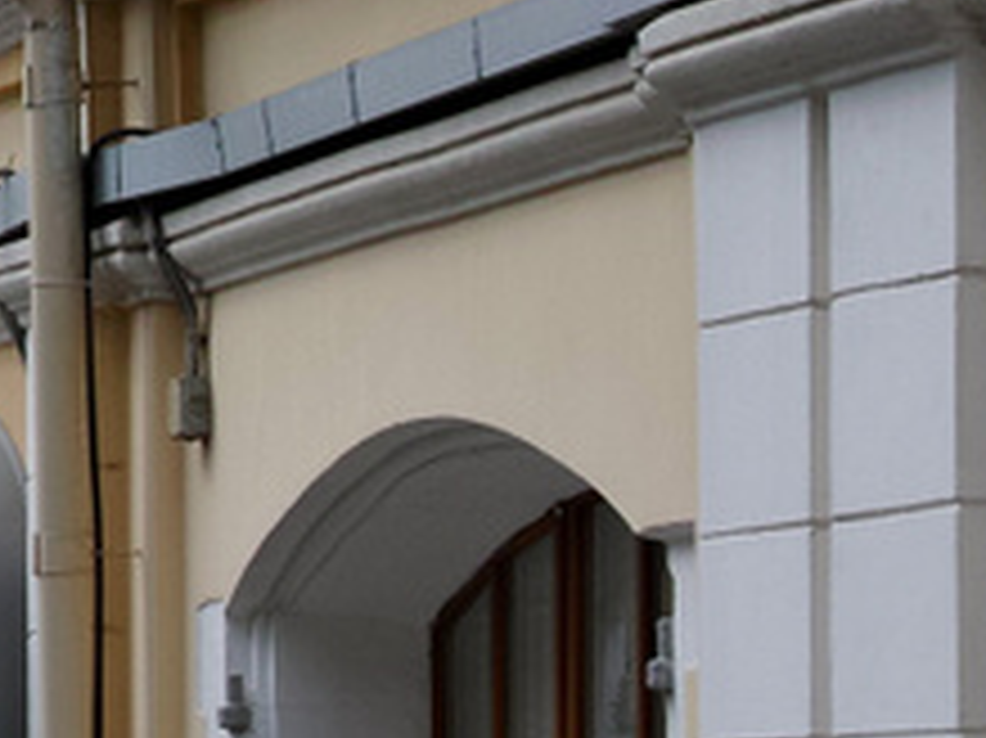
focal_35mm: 356
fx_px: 10135
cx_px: -477
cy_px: 940
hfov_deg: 5.5
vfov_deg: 4.2
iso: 100
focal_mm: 30
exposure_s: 1/250
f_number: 6.3
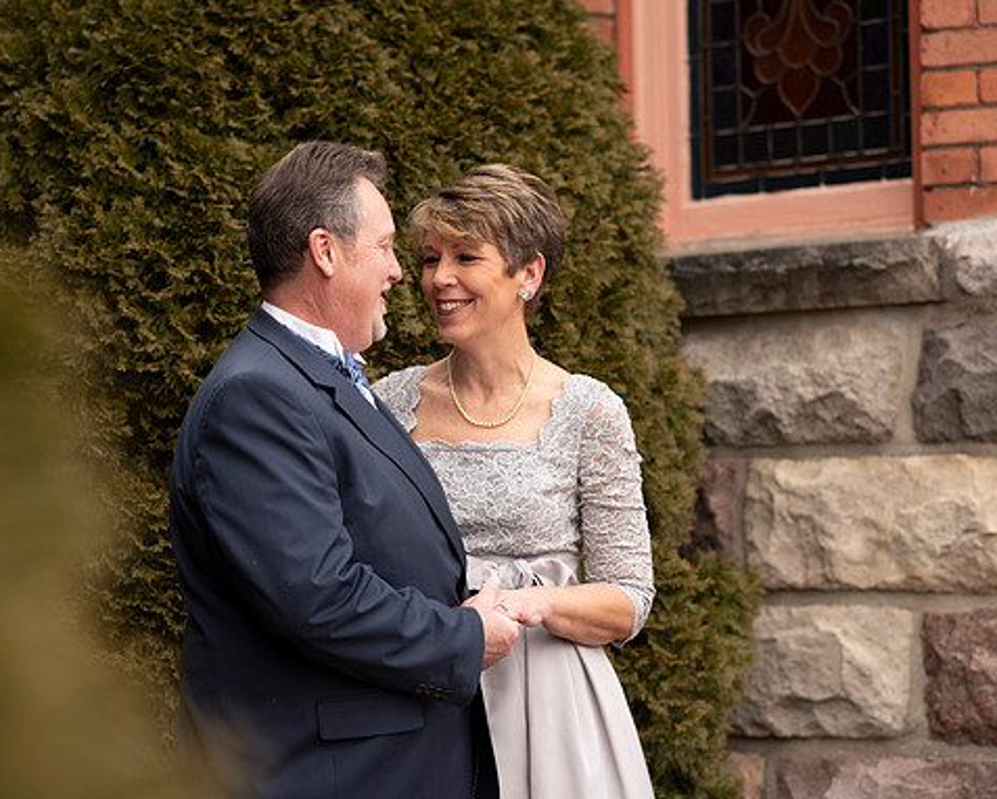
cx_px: 483
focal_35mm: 97
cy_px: 401
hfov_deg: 19.8
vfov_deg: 15.9
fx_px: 2863
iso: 100
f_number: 2.5
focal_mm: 85
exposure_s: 1/125
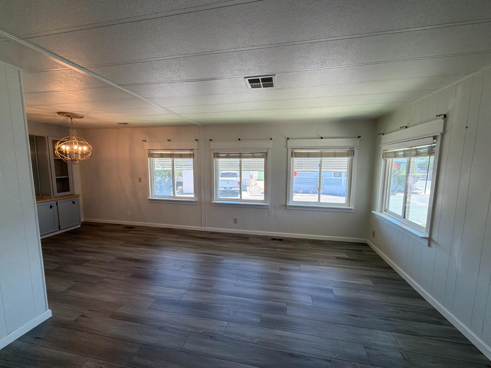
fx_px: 199
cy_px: 184
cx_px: 246
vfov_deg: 85.7
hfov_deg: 102.1
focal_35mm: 14
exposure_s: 1/120
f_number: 2.2
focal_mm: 2.22
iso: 125
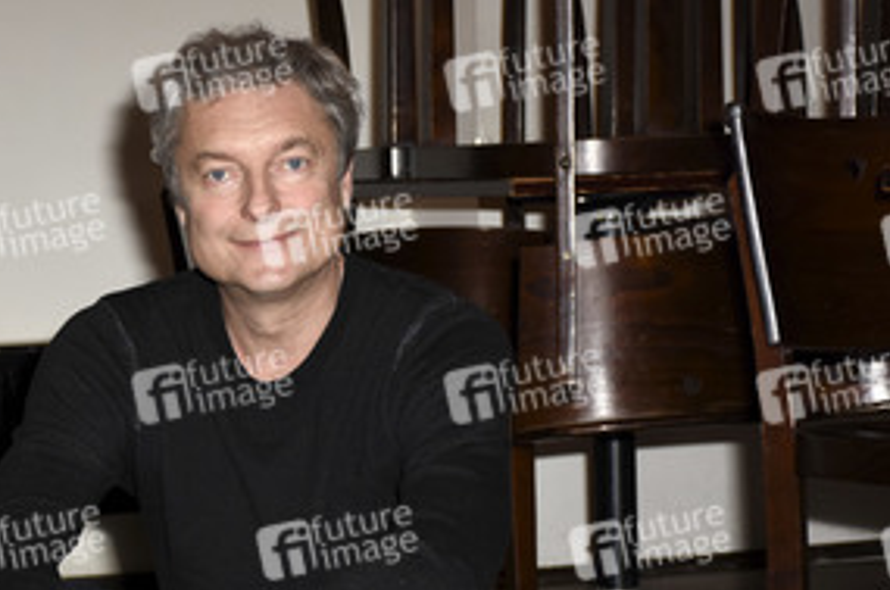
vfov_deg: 11.9
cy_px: 465
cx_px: 255
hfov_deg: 17.9
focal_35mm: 114
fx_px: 2814
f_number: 4.5
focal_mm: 48
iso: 640
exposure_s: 1/160
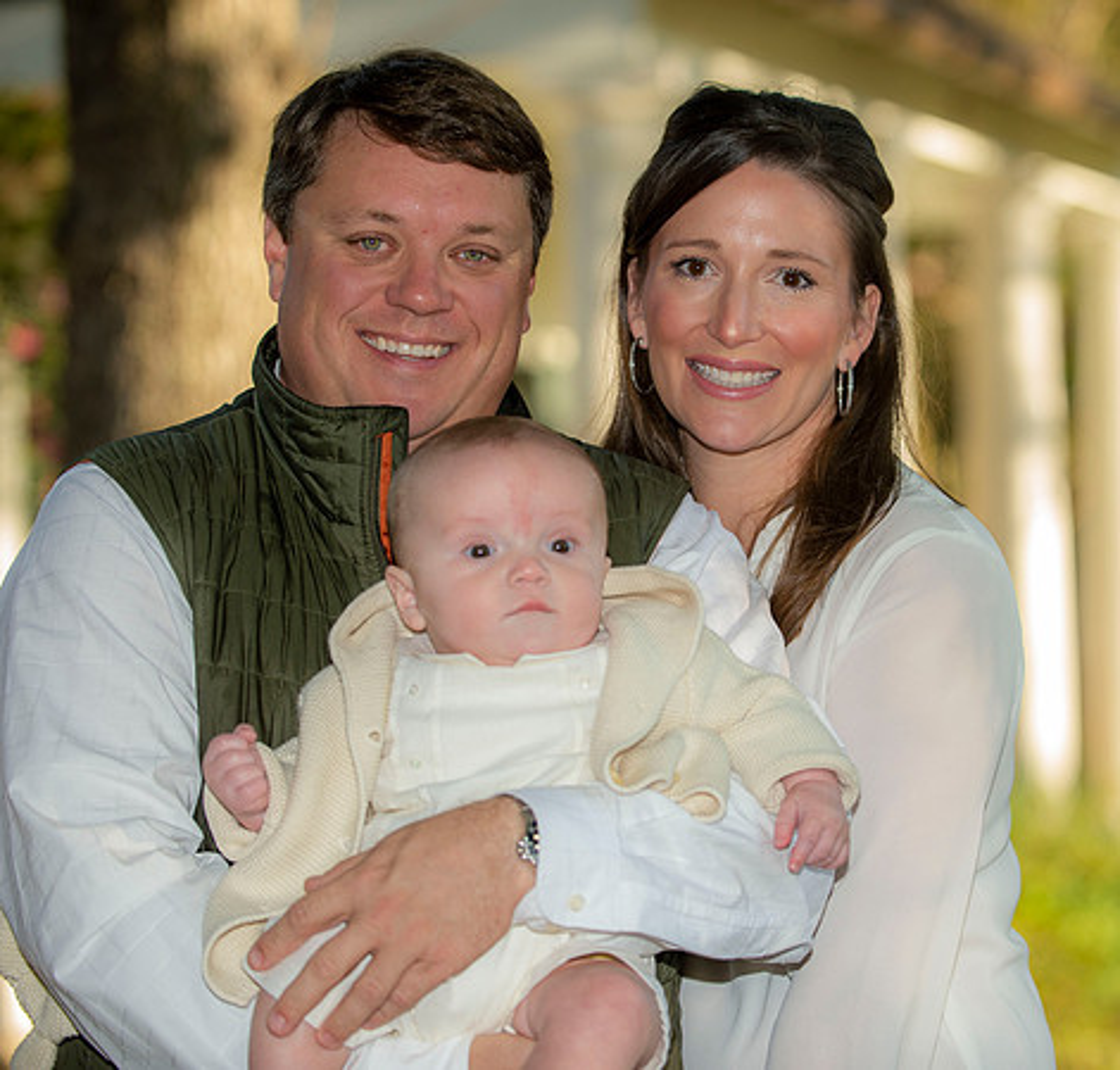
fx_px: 4245
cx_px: 727
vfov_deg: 14.4
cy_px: 534
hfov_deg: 15.0
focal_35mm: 119
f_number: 4.5
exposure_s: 1/200
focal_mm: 95
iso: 100
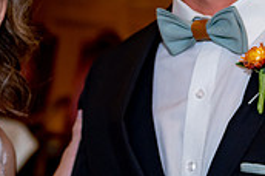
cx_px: 104
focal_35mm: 156
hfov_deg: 13.2
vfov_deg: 8.7
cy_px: -32
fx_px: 1146
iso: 1250
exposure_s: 1/250
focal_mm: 40
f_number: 2.8
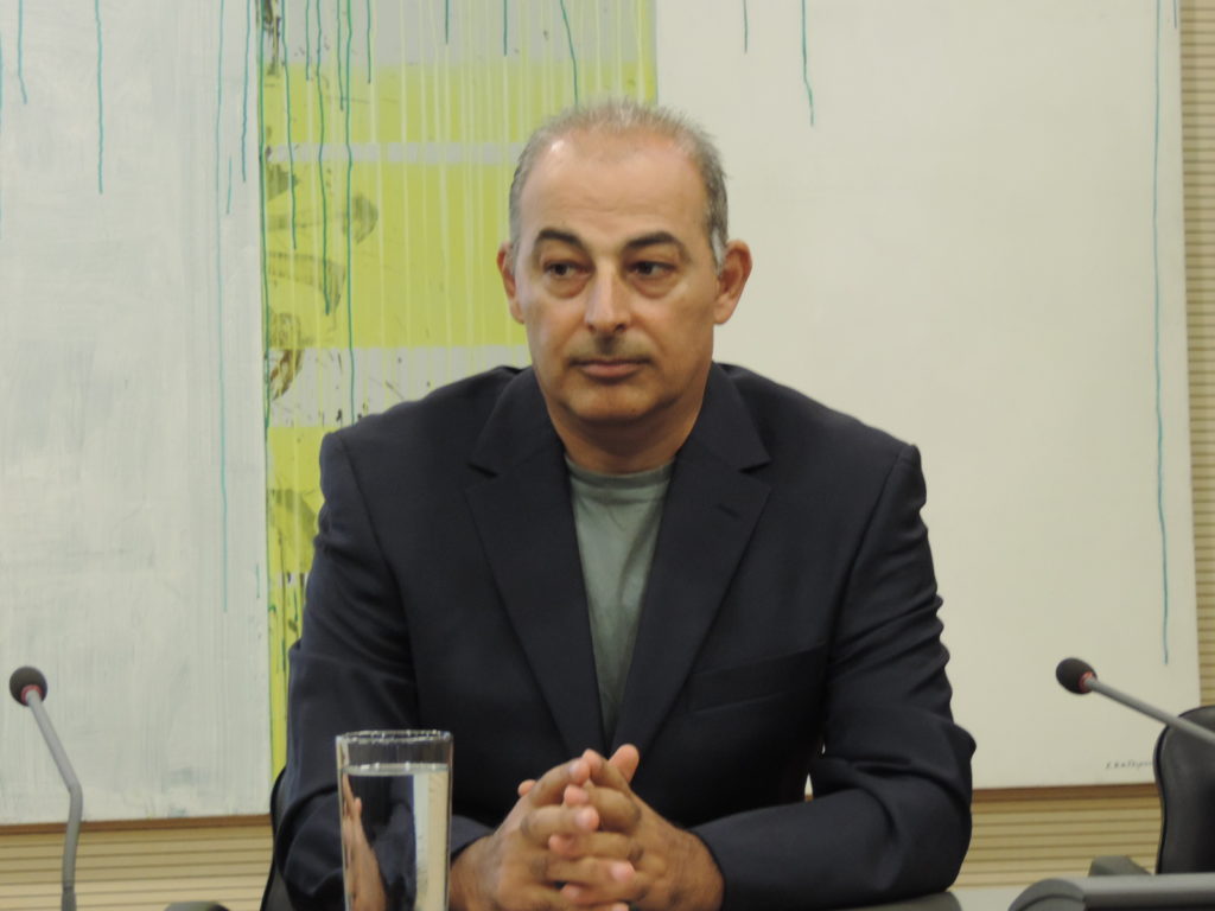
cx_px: 608
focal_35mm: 120
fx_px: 4212
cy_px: 456
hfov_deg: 16.4
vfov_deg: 12.3
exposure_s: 1/25
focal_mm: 21.4
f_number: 4.2
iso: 450
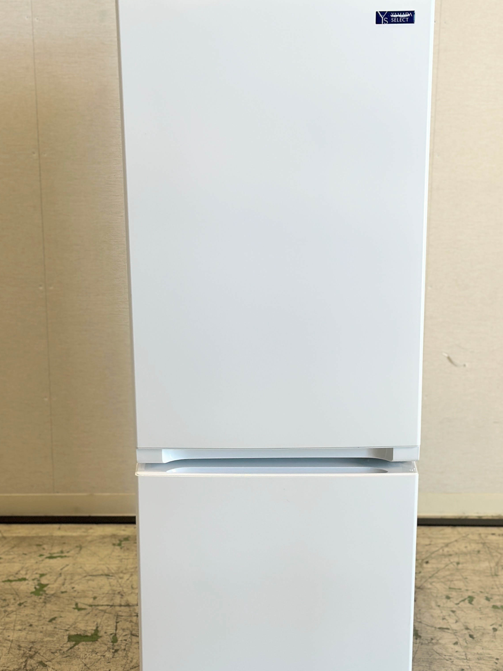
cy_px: 354
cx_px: 278
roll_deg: -0.2
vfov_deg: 30.3
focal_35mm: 64
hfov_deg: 22.9
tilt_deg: -16.6
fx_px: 1240
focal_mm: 6.86
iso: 64
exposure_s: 1/100
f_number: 1.78
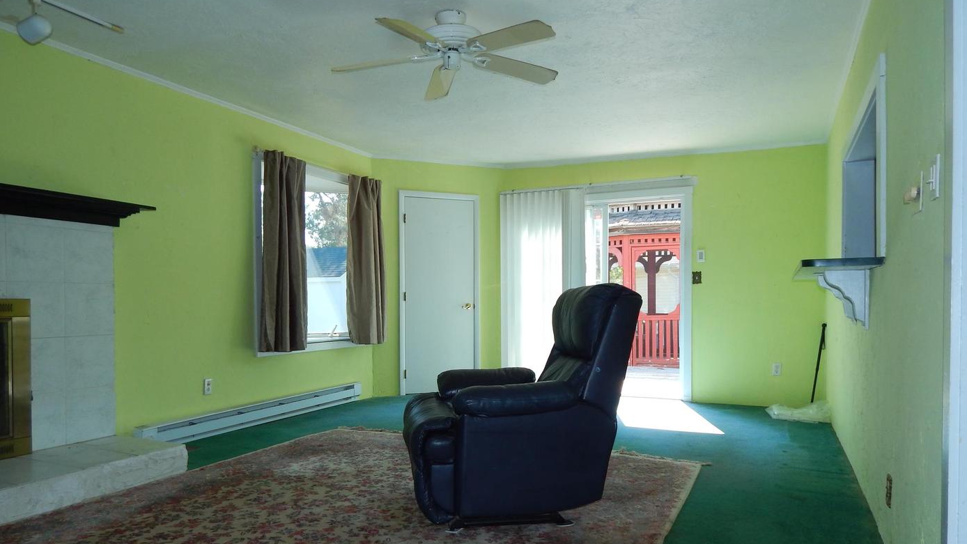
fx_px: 667
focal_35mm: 26
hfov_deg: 71.9
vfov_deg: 44.2
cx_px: 479
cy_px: 323
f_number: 3
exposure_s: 1/125
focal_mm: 4
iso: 125
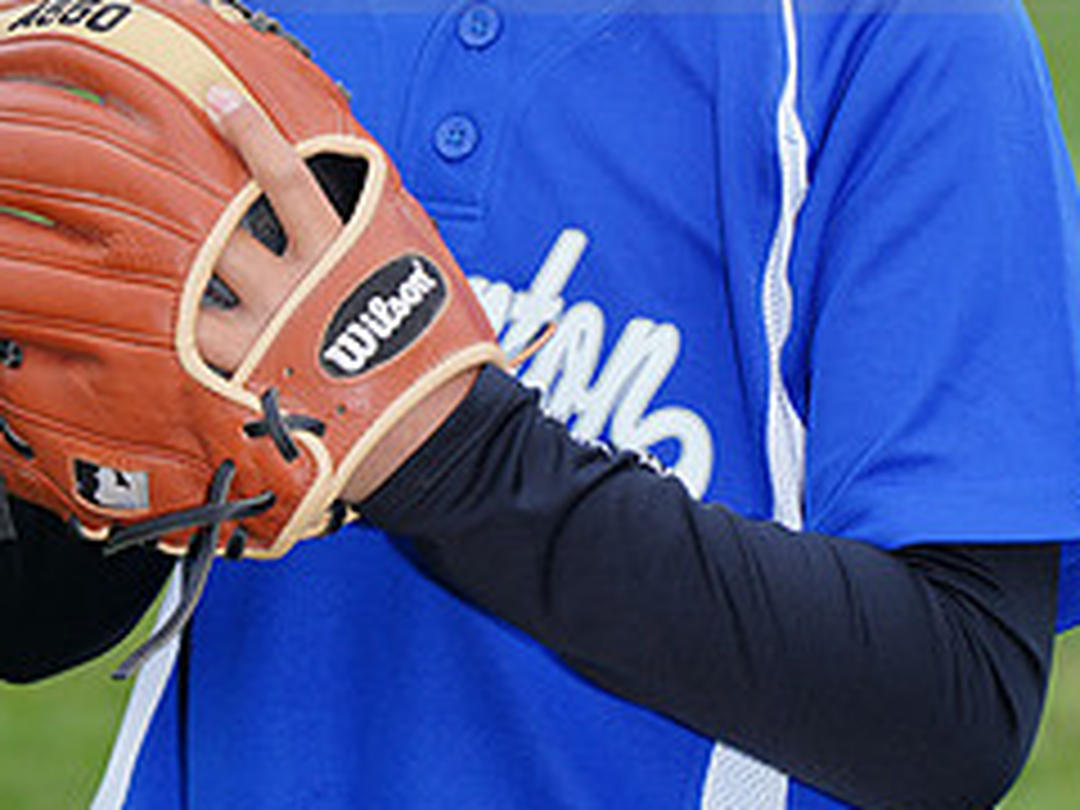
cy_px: -130
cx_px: 538
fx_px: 14477
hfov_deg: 4.3
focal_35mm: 464
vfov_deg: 3.2
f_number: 8
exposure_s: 1/200
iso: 200
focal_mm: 200
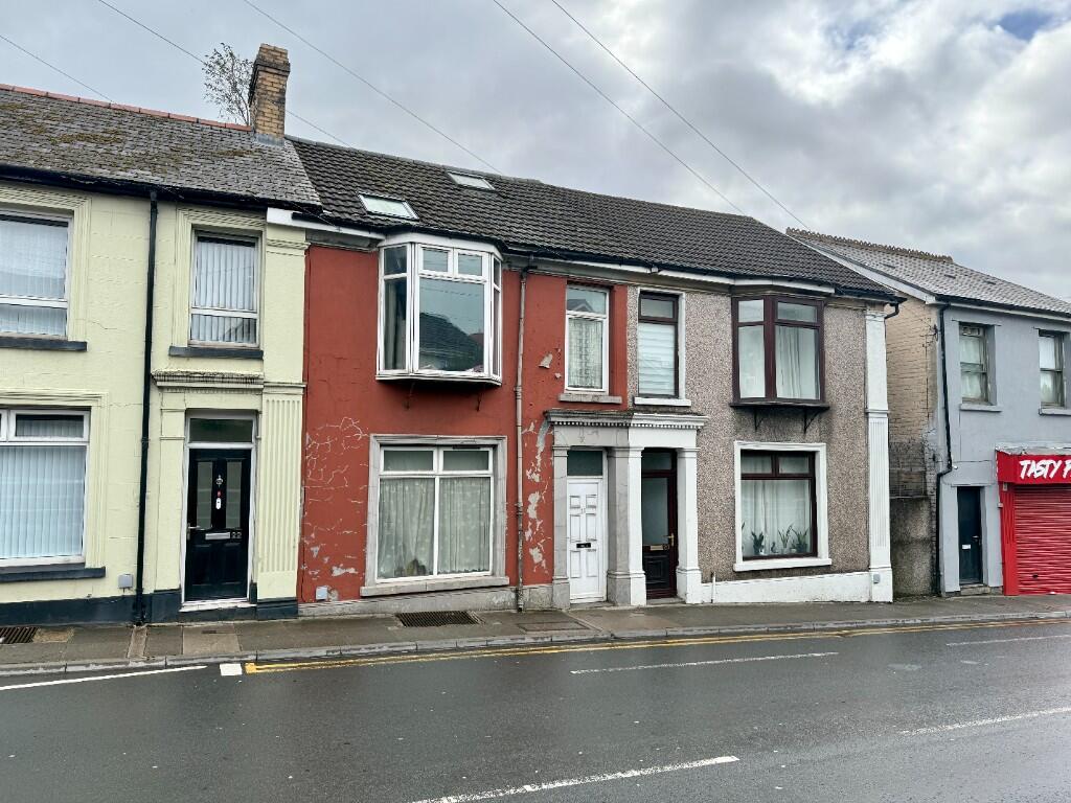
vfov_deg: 56.8
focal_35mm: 24
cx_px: 536
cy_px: 402
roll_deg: +0.1
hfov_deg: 71.6
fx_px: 743
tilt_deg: +4.1
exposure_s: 1/1410
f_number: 1.78
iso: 100
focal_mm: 6.76
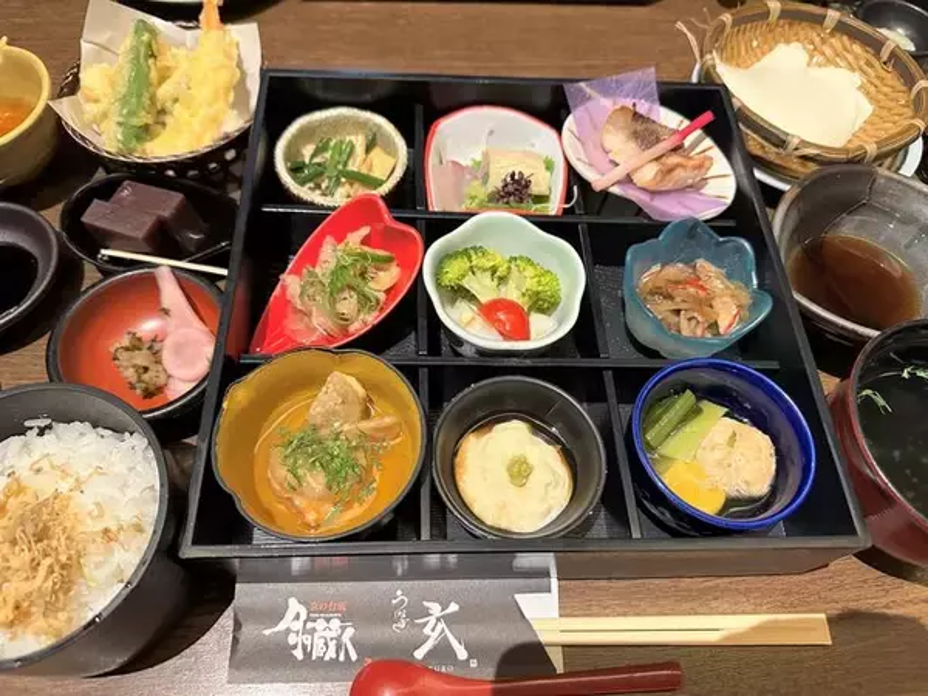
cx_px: 464
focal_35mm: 24
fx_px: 643
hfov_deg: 71.6
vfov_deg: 56.8
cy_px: 348
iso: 500
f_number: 1.78
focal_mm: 6.86
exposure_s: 1/60
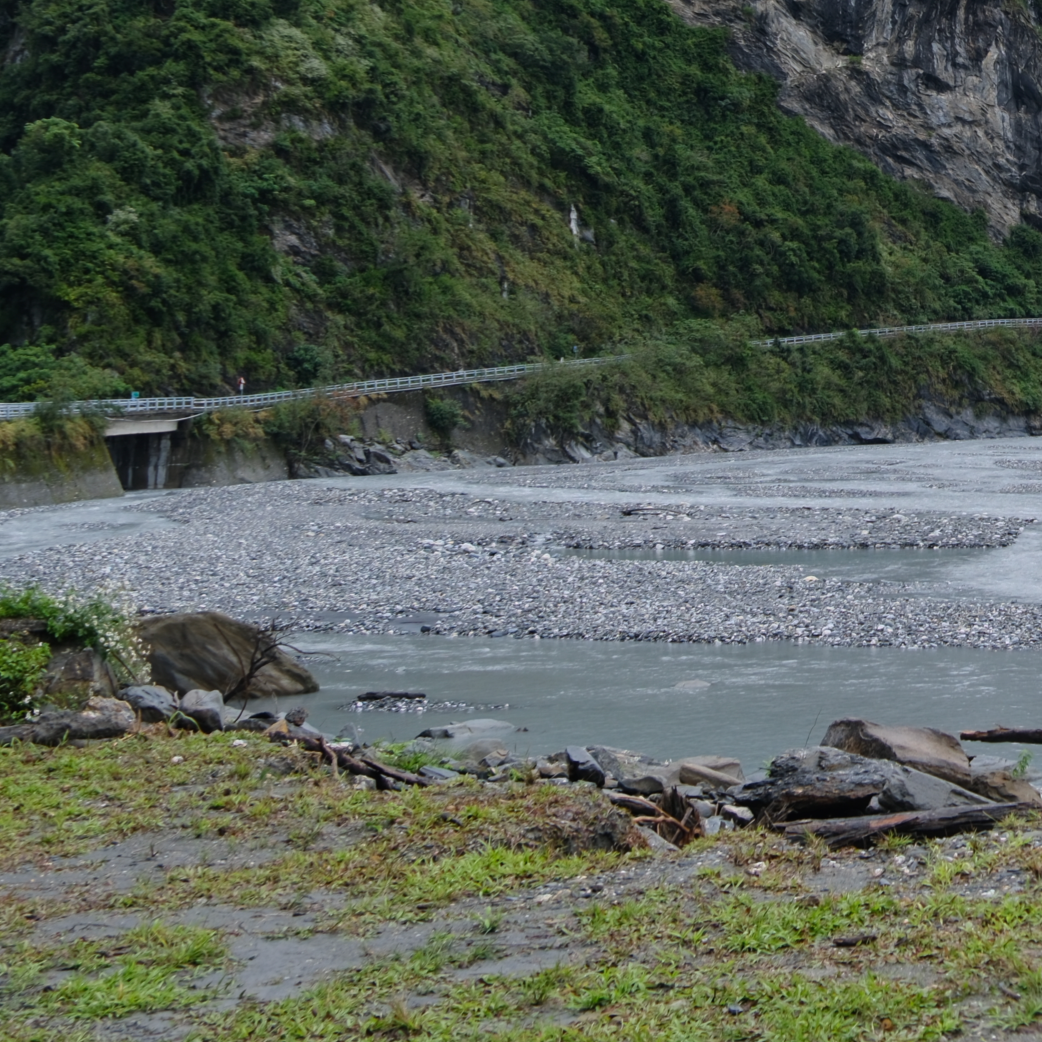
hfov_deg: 25.4
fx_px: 2146
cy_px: 52
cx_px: 1135
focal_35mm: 63
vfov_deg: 26.2
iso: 125
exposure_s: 1/140
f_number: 4.5
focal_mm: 16
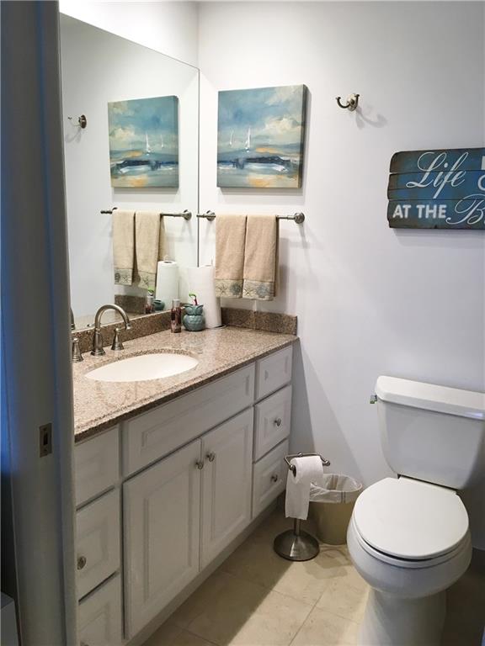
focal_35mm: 29
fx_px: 542
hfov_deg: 48.2
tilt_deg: -13.9
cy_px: 323
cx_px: 242
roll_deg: -0.9
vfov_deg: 61.7
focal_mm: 4.15
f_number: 2.2
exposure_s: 1/30
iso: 25
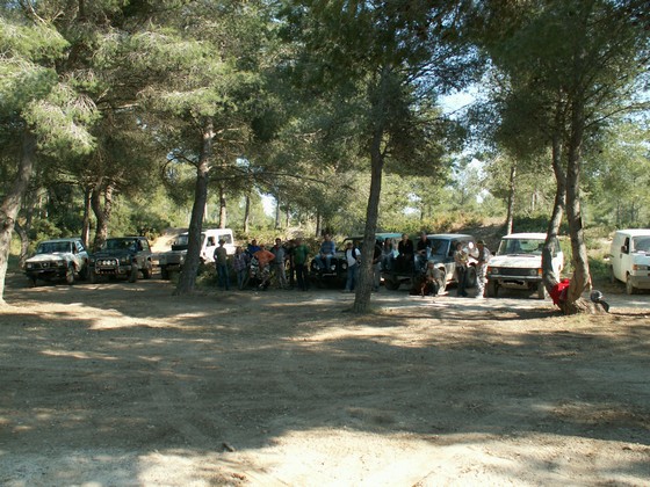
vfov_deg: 40.7
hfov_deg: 52.6
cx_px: 325
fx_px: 657
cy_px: 244
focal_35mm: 35
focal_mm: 5.86
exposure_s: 1/160
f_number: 2.8
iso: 50
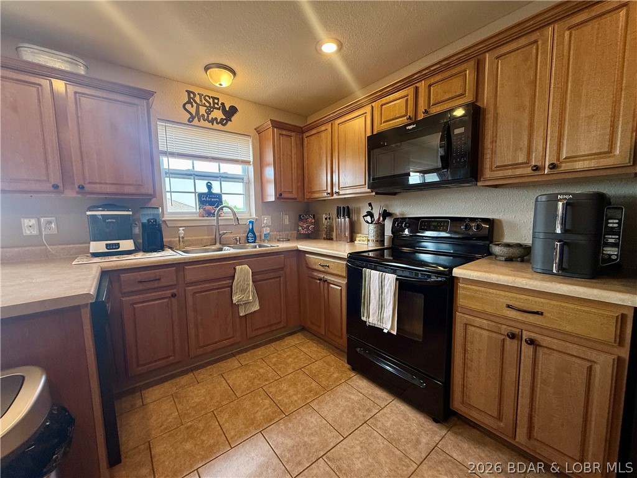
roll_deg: +0.9
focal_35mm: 14
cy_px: 239
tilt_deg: -5.1
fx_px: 258
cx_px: 318
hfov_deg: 102.1
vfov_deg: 85.7
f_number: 2.2
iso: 100
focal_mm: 2.22
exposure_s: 1/120
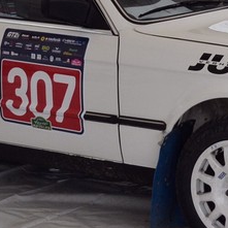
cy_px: 39
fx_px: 1058
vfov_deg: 12.2
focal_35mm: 142
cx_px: 109
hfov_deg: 12.3
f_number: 4
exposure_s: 1/500
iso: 640
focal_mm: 24
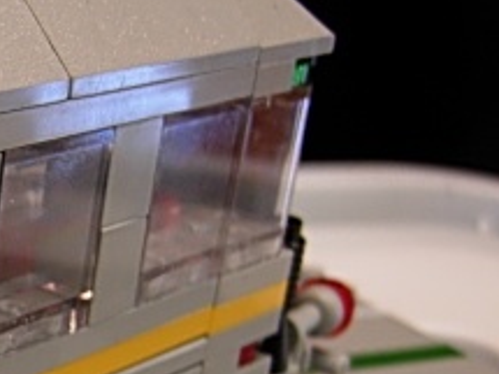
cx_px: -207
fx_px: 1542
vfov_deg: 13.5
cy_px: 427
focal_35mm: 107
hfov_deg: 17.0
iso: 50
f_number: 2.7
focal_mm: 7.5
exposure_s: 1/10.6
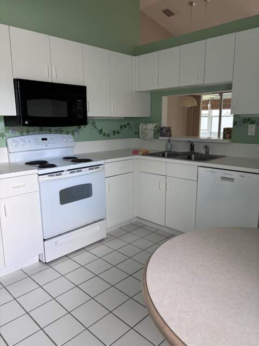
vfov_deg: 67.3
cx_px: 130
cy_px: 173
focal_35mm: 26
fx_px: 259
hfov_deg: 53.1
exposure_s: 1/85
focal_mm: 5.96
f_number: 1.6
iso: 125
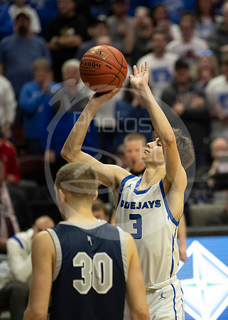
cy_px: 176
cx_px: 217
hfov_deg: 4.3
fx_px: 3017
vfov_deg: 6.1
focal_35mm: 332
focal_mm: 190
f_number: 2.8
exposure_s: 1/800
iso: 2500
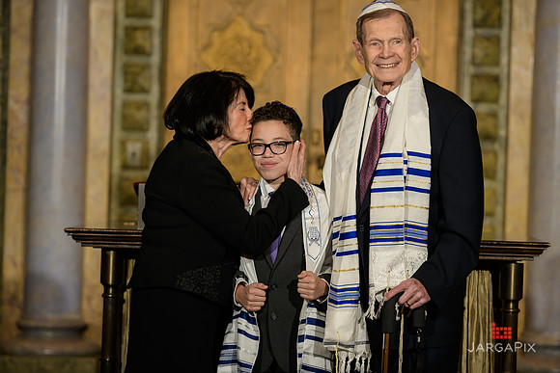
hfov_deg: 13.7
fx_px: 2334
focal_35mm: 150
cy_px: 186
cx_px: 280
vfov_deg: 9.2
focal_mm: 150
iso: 250
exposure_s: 1/200
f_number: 3.2
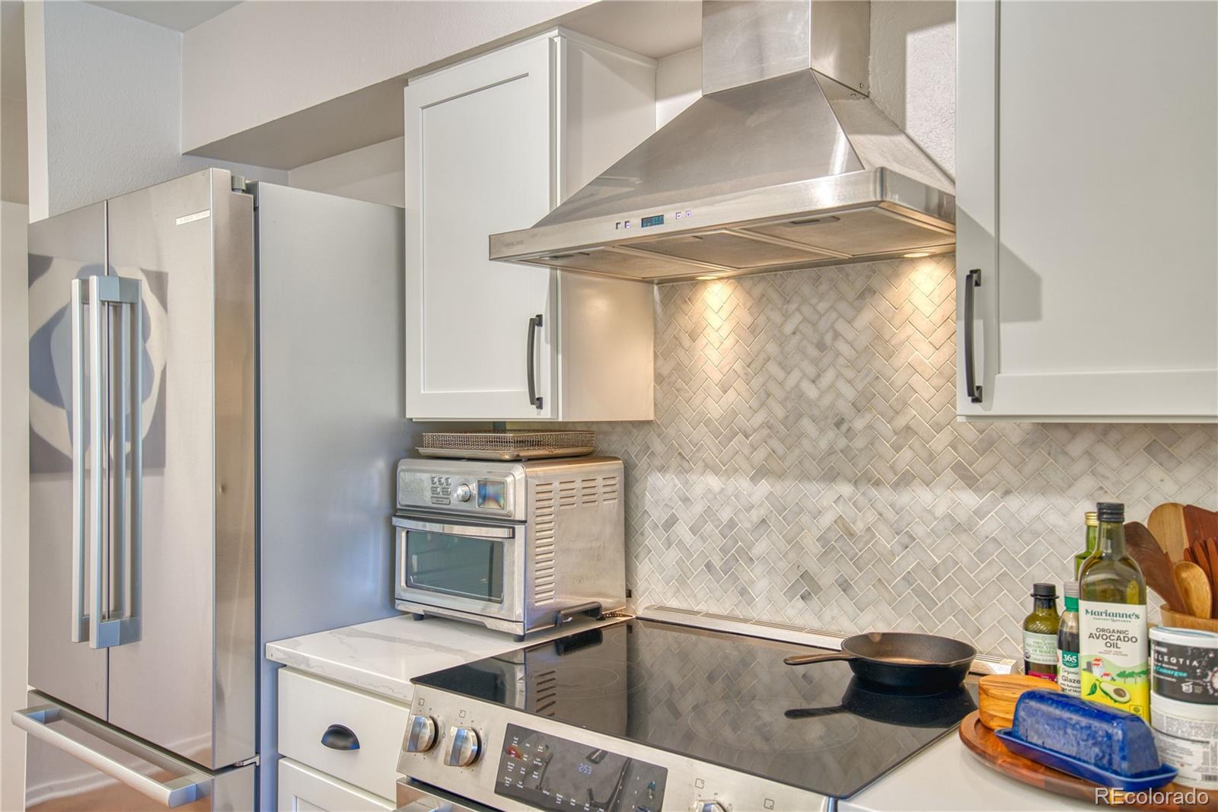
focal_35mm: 29
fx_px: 981
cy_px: 406
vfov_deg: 45.0
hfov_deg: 63.7
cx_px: 609
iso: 500
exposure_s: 1/20
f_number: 5.6
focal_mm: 29
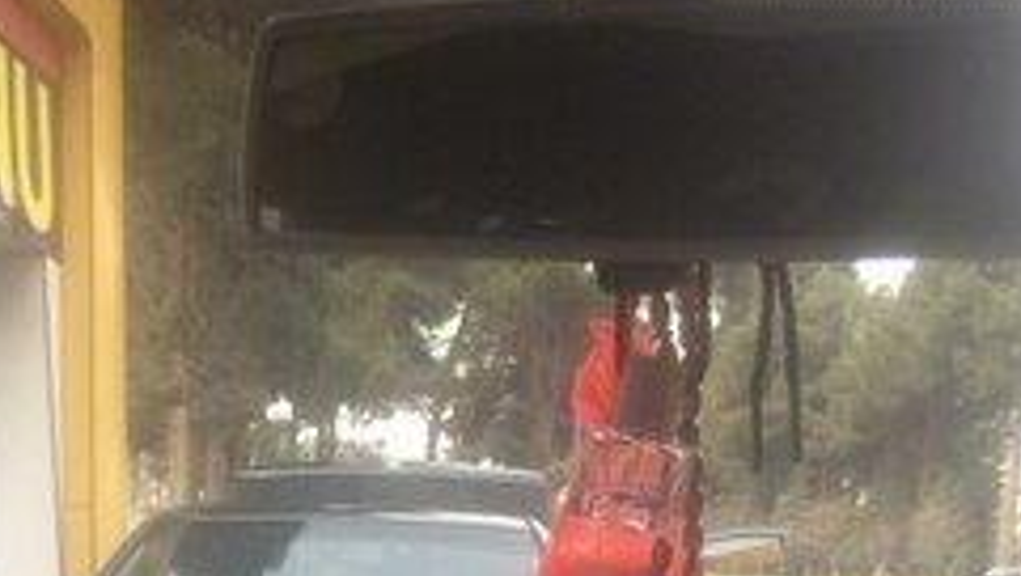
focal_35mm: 65
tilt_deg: -17.0
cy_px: 1000
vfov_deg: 16.1
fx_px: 1761
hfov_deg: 32.1
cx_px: 356
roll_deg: -0.4
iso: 32
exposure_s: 1/100
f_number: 2.2
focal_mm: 4.15
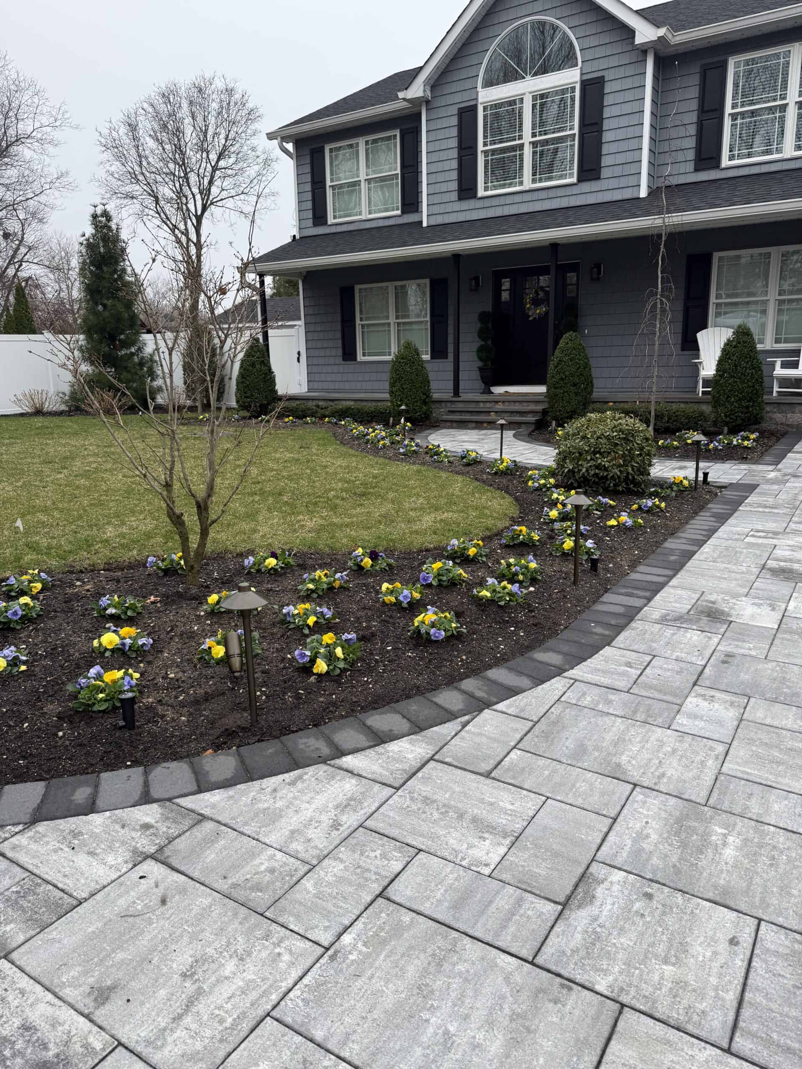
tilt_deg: -11.9
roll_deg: +1.2
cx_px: 401
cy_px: 534
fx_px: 741
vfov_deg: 71.6
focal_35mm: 24
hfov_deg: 56.8
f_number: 1.78
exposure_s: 1/1585
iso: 80
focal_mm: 6.76
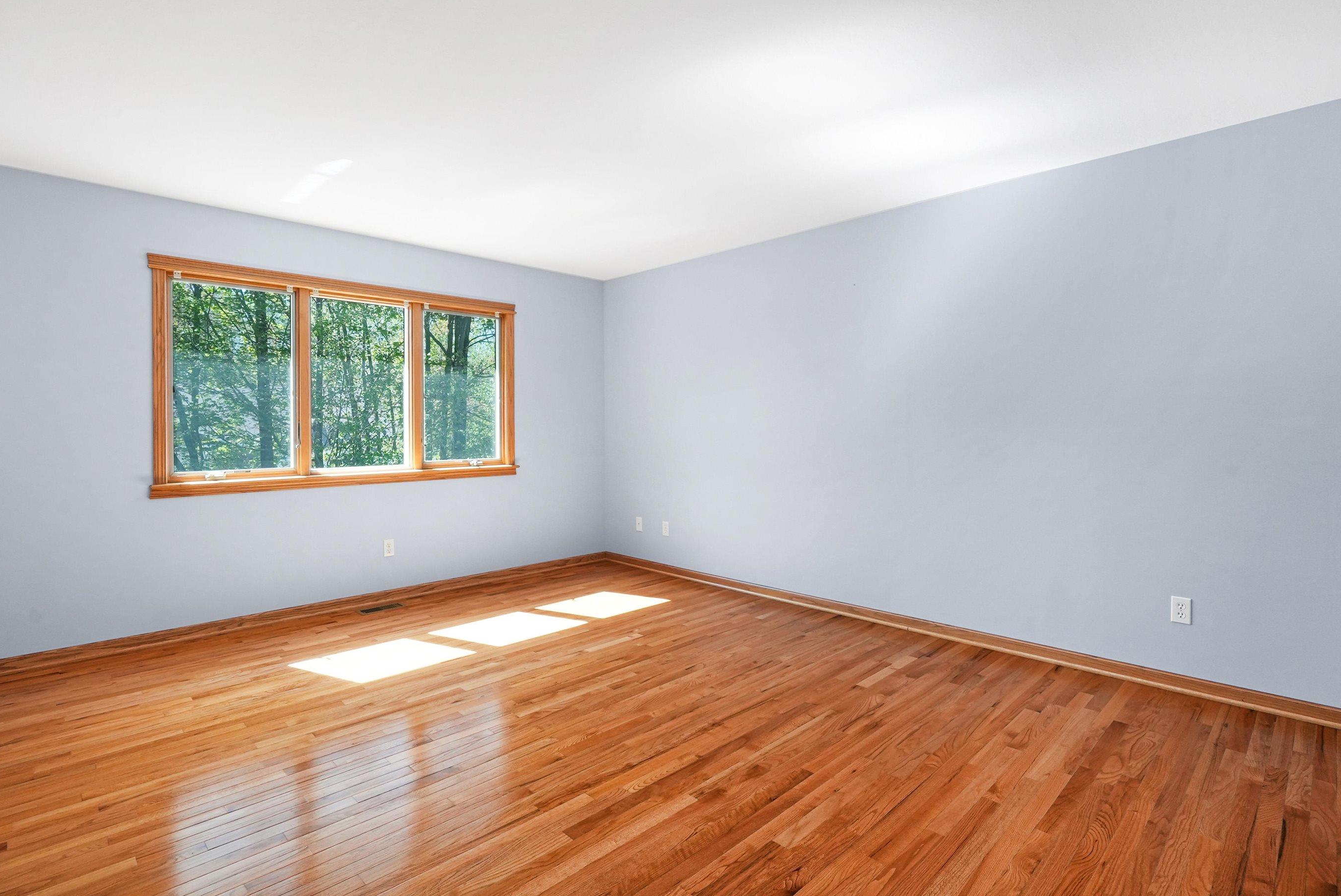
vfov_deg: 70.4
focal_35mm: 17
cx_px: 670
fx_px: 633
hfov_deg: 93.3
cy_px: 423
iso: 2000
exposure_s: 1/13
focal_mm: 15
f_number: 10
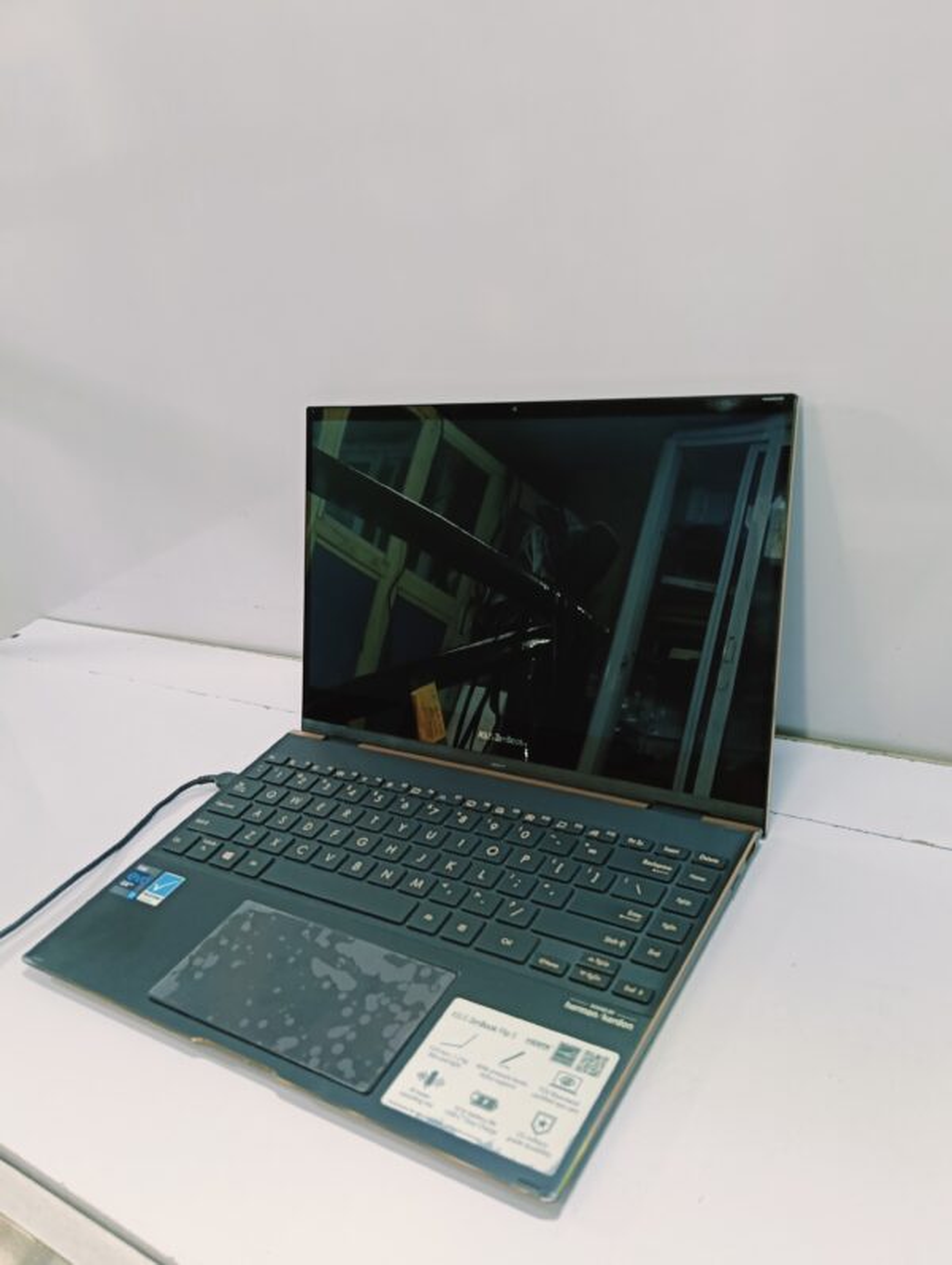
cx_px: 476
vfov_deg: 65.3
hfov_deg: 51.5
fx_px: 988
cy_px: 632
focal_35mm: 27
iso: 160
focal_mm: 3.98
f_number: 1.8
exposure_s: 1/33.3
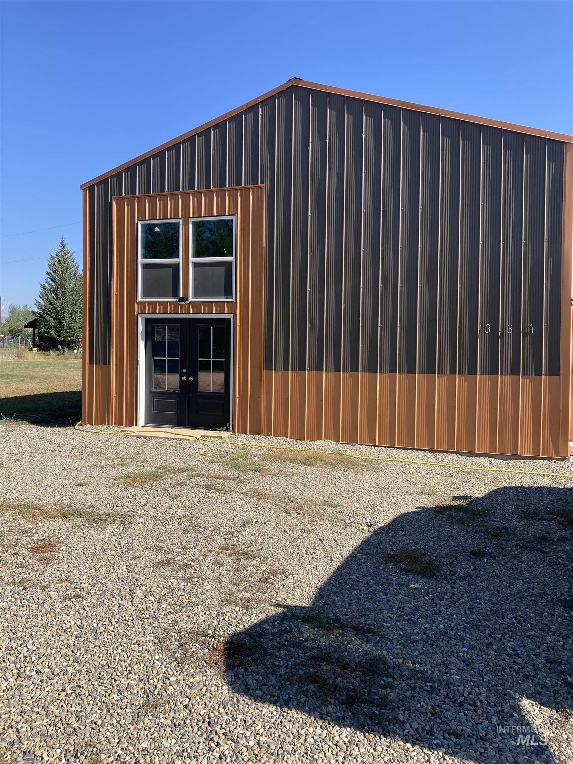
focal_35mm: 28
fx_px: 618
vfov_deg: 63.4
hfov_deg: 49.7
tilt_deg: -1.5
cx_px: 286
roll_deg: -0.6
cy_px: 382
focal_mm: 3.99
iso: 20
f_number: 1.8
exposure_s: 1/1156
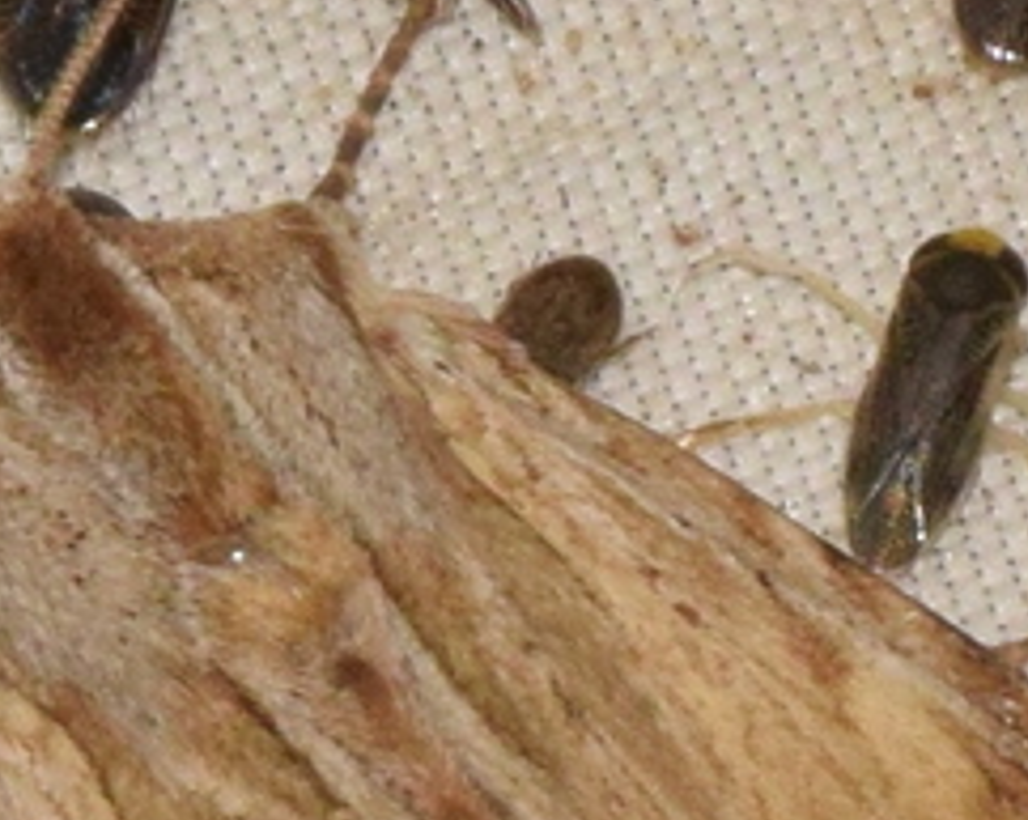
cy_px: 879
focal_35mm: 783
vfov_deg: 2.0
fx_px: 23794
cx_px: 722
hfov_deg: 2.5
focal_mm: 140
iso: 1000
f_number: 16
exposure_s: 1/200
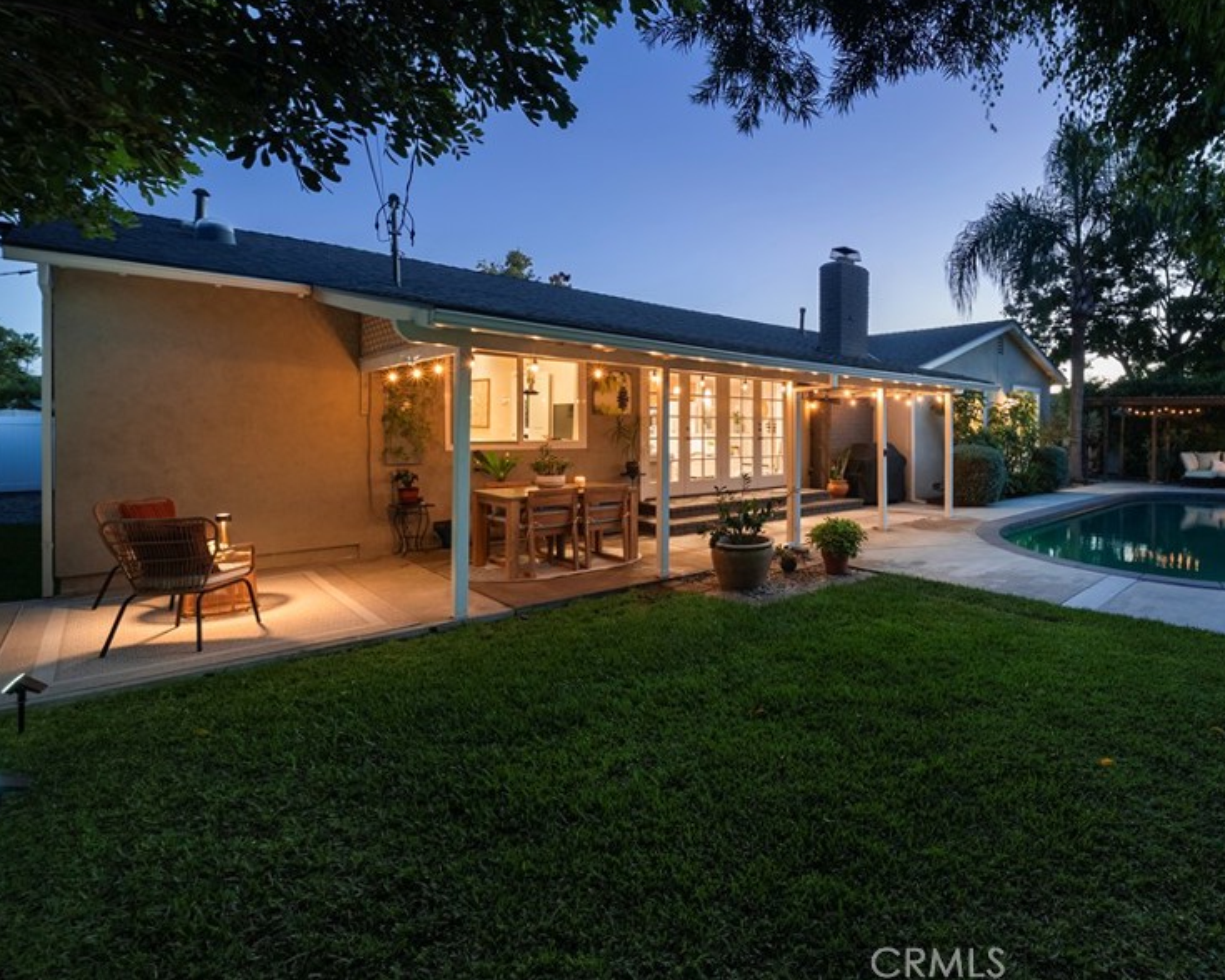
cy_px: 418
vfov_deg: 76.5
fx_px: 616
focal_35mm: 17
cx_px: 790
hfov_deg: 87.3
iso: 400
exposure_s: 1
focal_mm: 13
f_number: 9
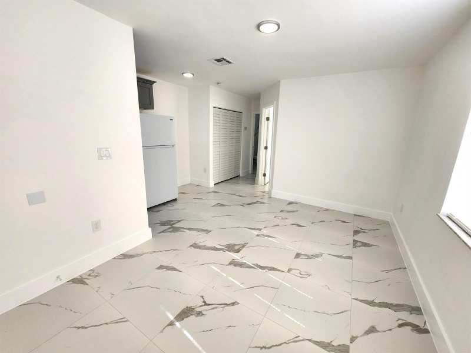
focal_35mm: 13
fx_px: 177
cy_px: 176
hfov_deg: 106.2
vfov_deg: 89.9
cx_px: 236
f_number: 2.2
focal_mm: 2.2
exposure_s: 1/249
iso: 50
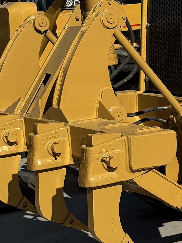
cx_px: 338
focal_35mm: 91
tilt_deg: -5.7
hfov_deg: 14.2
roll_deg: -1.1
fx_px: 638
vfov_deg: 21.5
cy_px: 105
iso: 80
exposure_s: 1/10309
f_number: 1.78
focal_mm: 6.76
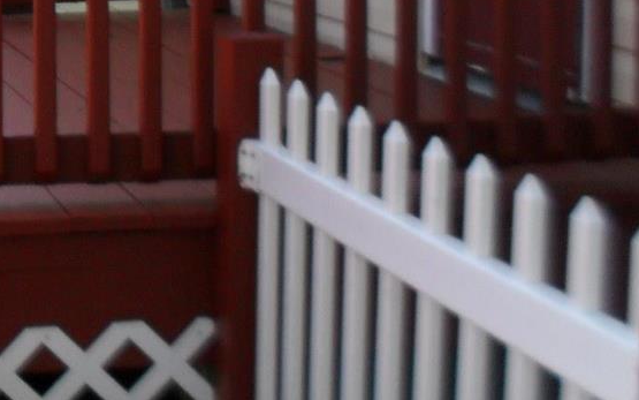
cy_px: -86
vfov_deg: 12.0
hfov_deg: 18.3
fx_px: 1864
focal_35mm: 107
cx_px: -169
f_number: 3.2
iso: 100
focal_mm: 6.3
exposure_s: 1/350
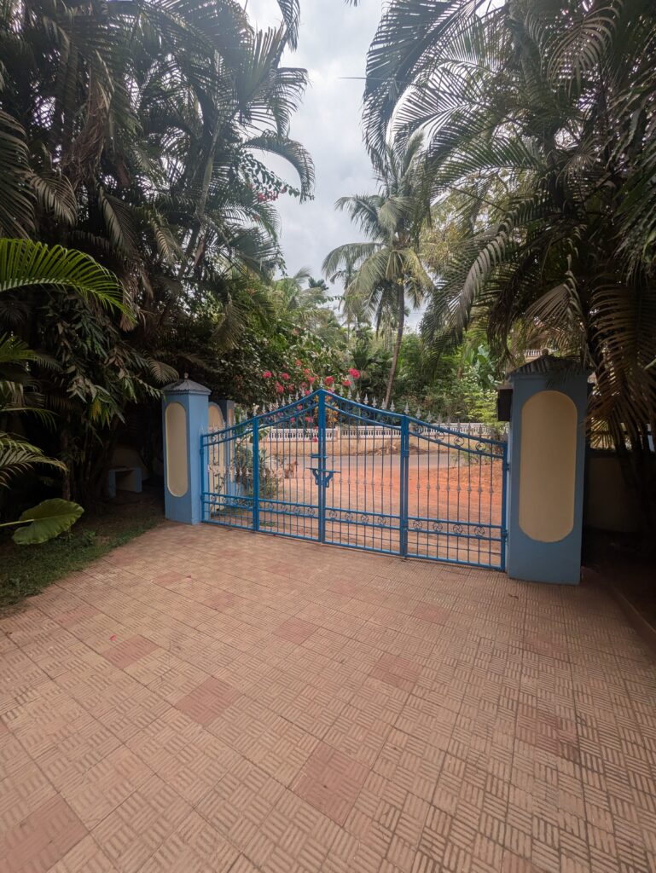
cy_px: 436
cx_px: 328
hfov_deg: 85.7
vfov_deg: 102.0
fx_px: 353
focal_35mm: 14
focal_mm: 1.83
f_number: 2.2
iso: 45
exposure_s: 1/908
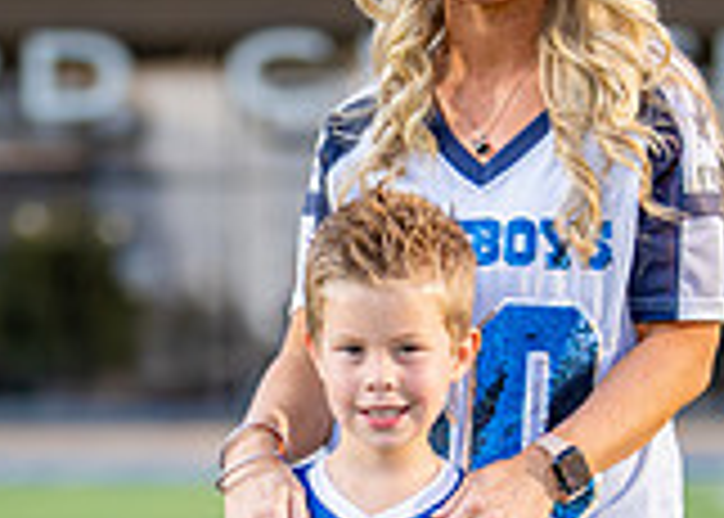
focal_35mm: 228
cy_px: 640
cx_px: 464
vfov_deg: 6.3
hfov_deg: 8.8
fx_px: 4688
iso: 125
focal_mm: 50
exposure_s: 1/3200
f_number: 1.2
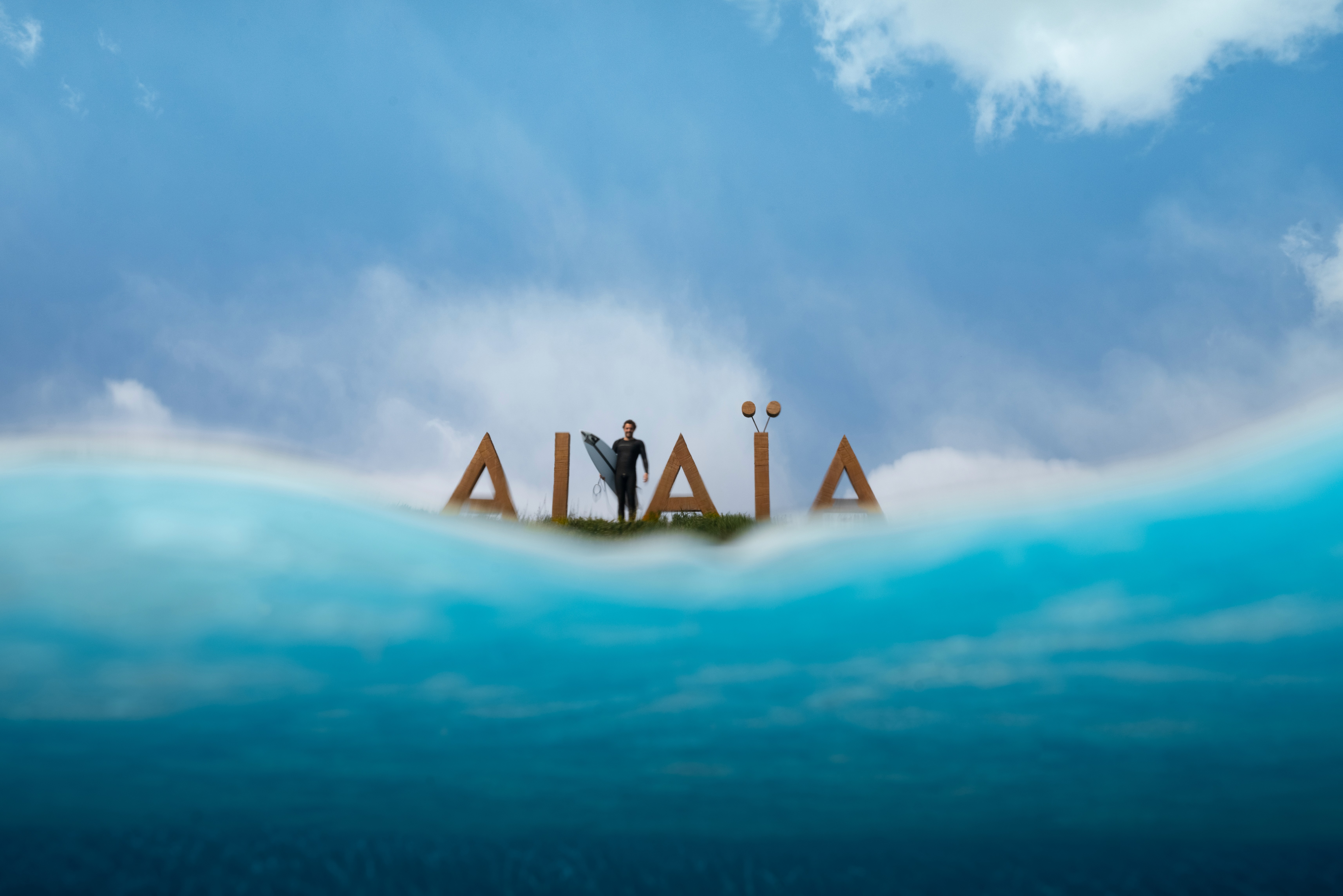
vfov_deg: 37.9
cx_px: 672
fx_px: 1306
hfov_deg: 54.4
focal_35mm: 35
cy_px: 448
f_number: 11
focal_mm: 35
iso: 800
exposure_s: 1/1000
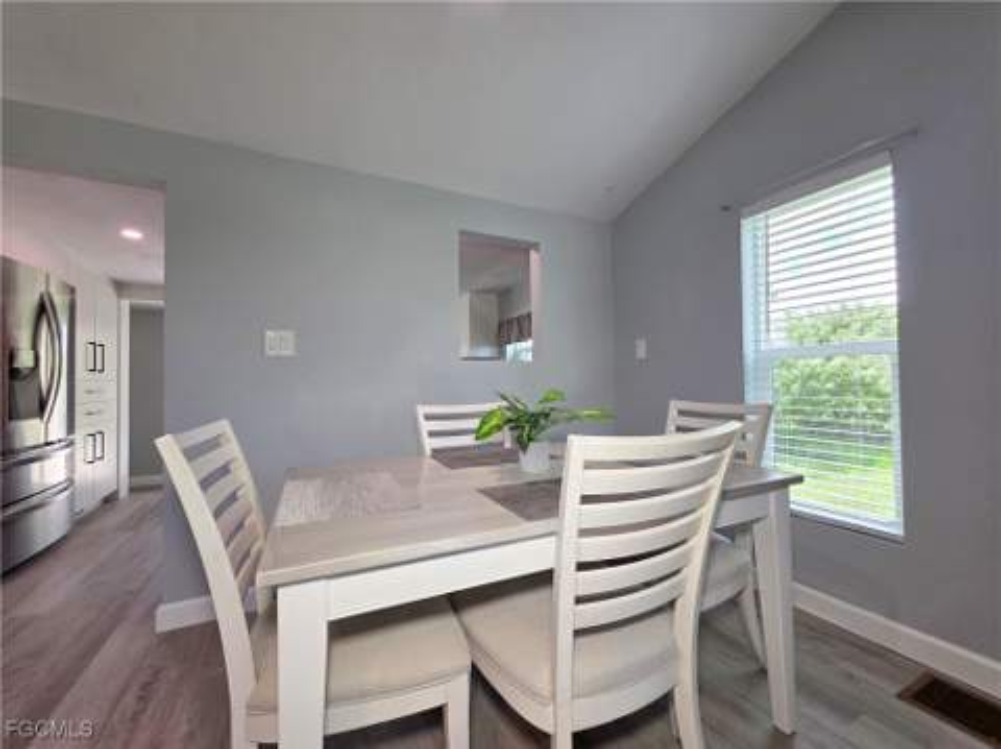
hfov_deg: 106.2
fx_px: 376
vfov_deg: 89.8
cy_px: 374
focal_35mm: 13
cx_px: 500
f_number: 1.9
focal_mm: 2.2
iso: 40
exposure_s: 1/120
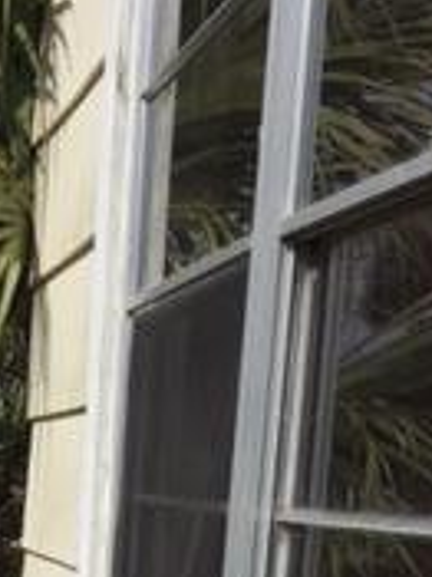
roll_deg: +1.3
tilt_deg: -14.9
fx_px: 1766
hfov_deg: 13.4
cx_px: -162
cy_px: 969
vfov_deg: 16.2
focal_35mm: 106
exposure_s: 1/4405
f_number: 2.2
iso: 32
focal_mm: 4.15
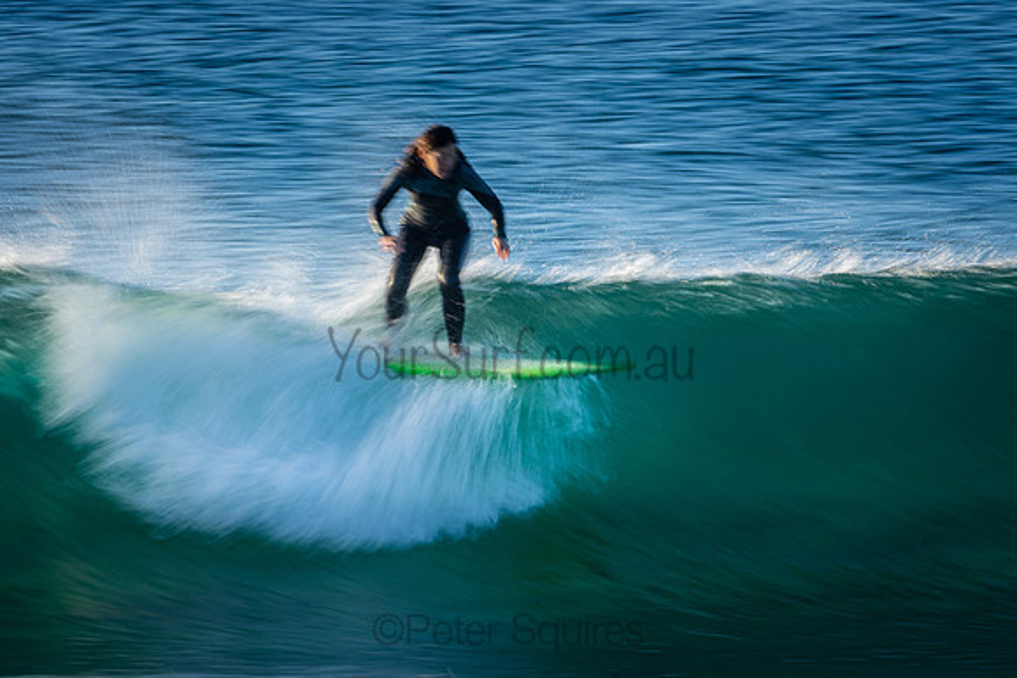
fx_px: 24197
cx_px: 517
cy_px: 344
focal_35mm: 856
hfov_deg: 2.4
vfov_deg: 1.6
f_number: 22
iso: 100
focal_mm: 500
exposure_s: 1/15
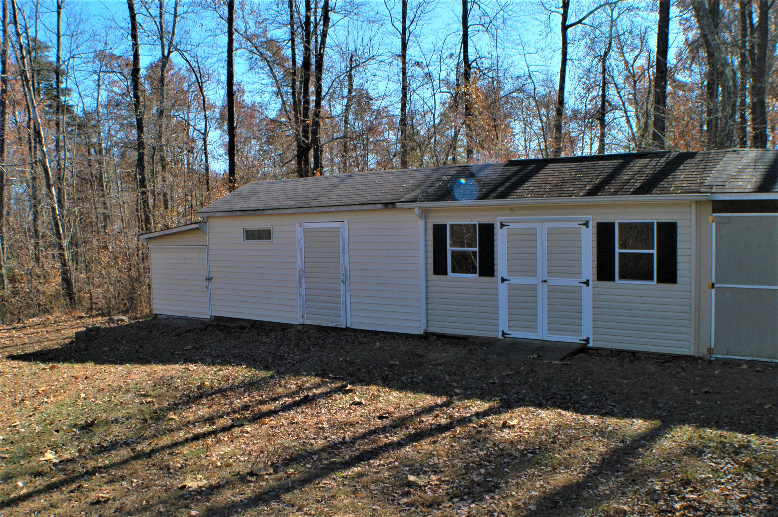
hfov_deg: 42.4
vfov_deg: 28.9
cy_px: 258
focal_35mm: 46
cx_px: 389
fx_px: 1004
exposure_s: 1/180
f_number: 9
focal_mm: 31
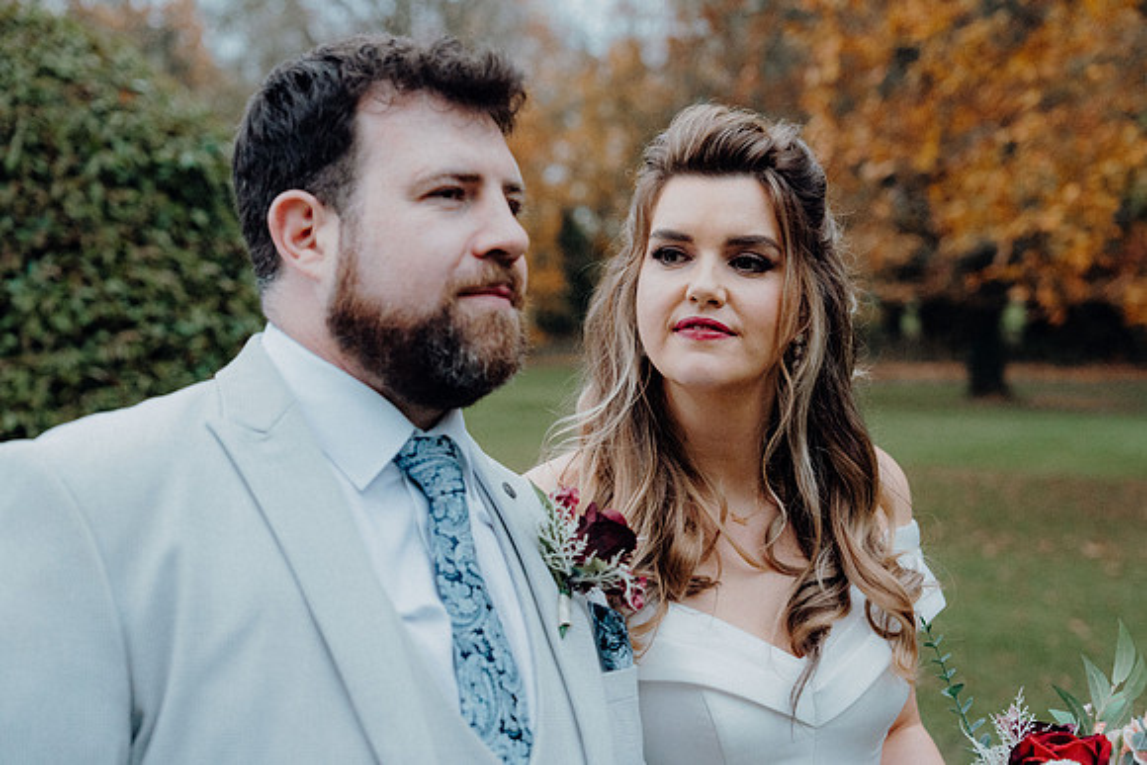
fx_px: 1753
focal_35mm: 55
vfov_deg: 24.6
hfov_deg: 36.2
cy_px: 382
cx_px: 574
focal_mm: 55
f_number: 3.5
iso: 5000
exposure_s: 1/200
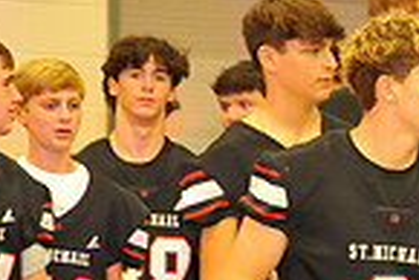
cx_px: 792
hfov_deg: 5.5
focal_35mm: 367
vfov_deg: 3.7
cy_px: 407
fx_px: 4276
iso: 2500
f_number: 6.3
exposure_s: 1/50
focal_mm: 92
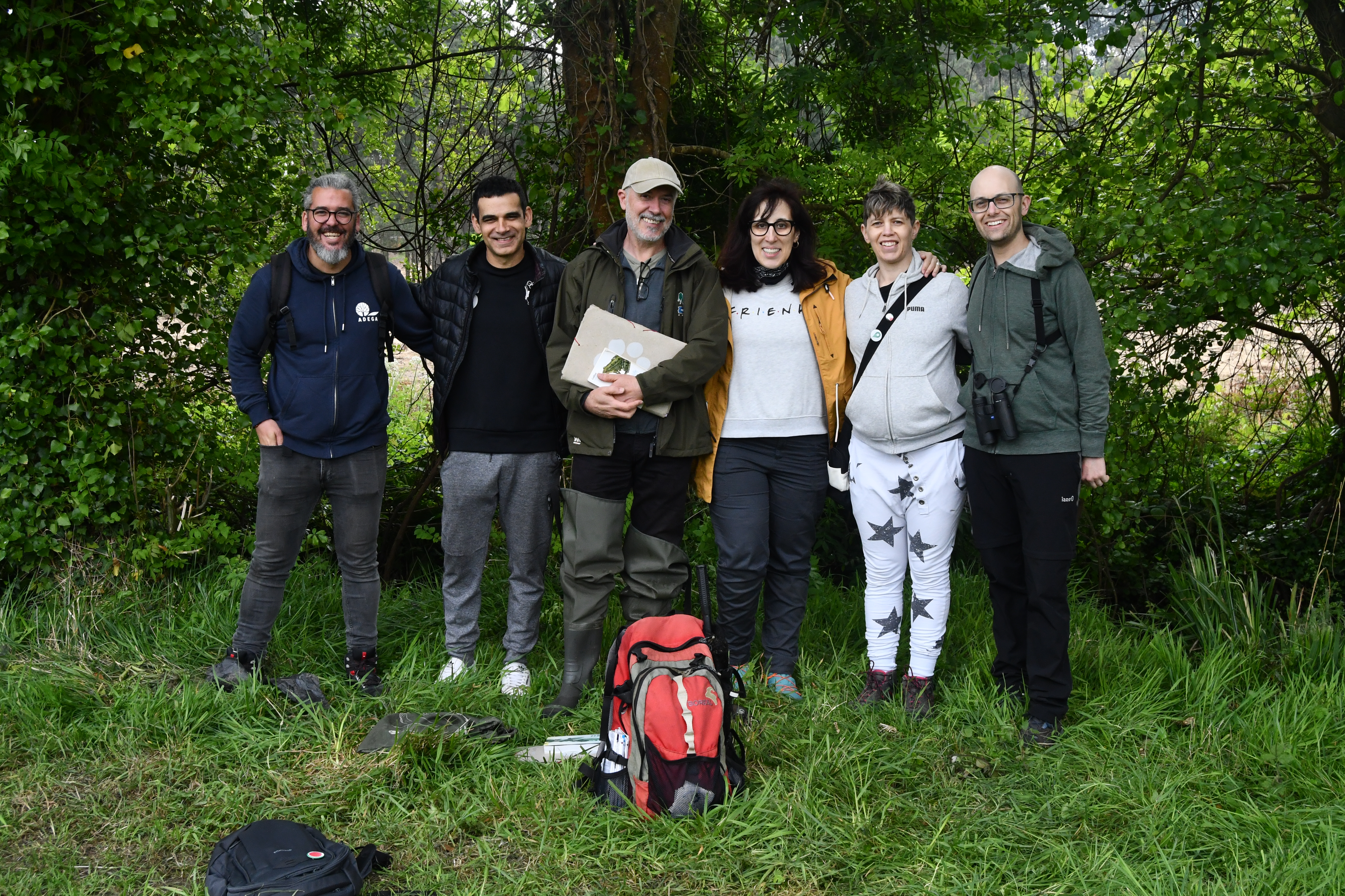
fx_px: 1681
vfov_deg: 29.9
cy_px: 448
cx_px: 672
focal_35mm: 45
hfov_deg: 43.6
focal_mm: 30
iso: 1600
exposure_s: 1/400
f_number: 10
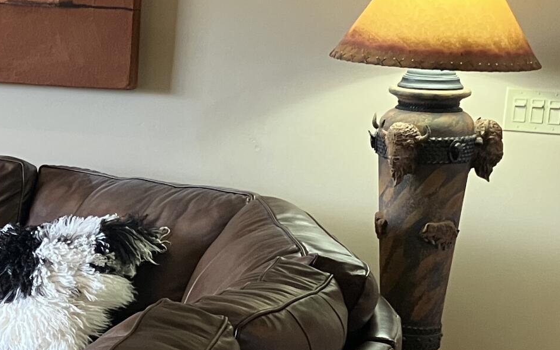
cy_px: 257
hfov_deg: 20.6
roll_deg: -1.4
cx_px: -114
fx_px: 1435
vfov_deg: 13.9
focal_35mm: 94
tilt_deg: -9.8
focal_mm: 3.99
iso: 200
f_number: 1.8
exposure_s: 1/60
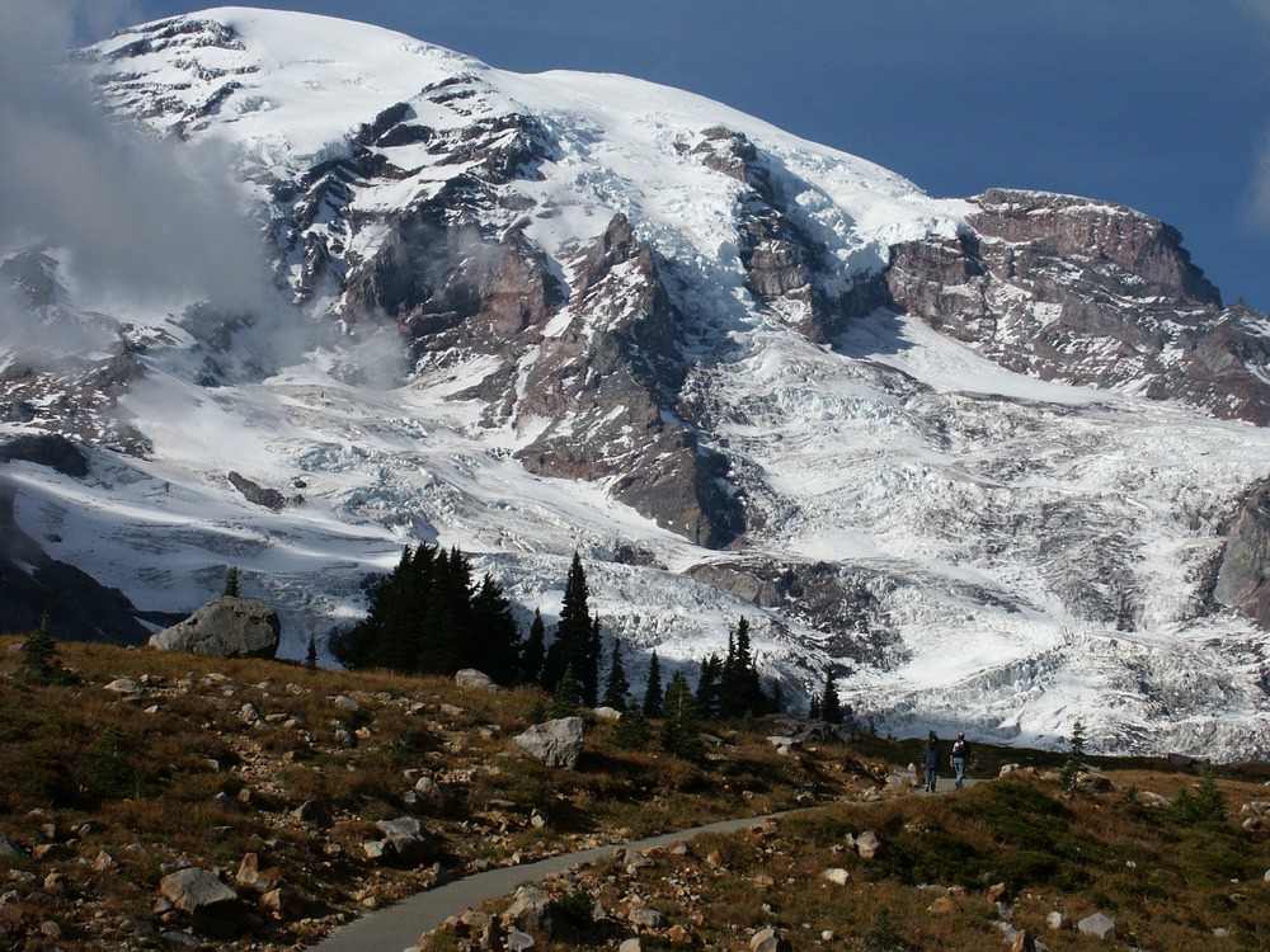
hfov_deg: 22.8
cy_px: 476
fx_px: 3155
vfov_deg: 17.2
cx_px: 635
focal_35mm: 86
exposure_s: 1/750
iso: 100
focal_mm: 21.35
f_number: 8
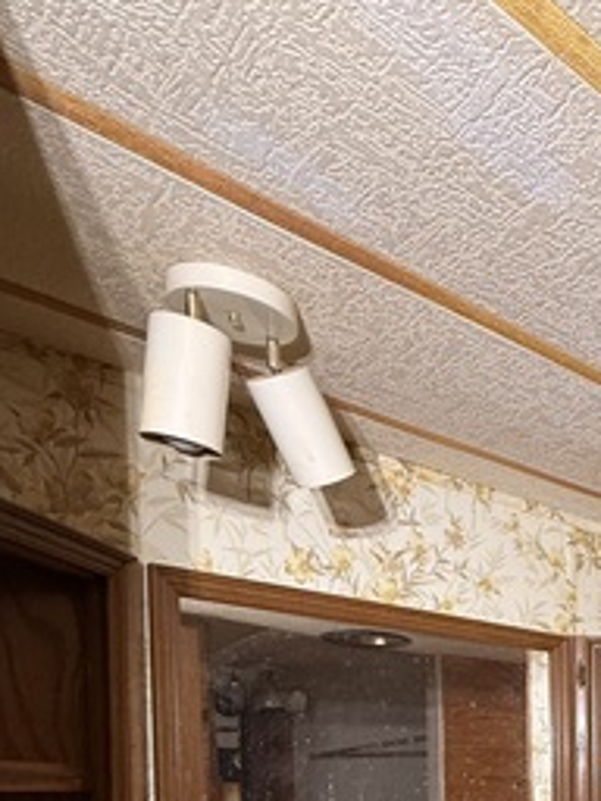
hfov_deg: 32.6
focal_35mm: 35
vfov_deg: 43.9
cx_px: 742
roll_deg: -0.8
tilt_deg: -0.9
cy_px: 823
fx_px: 810
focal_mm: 2.22
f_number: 2.2
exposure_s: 1/82
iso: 320
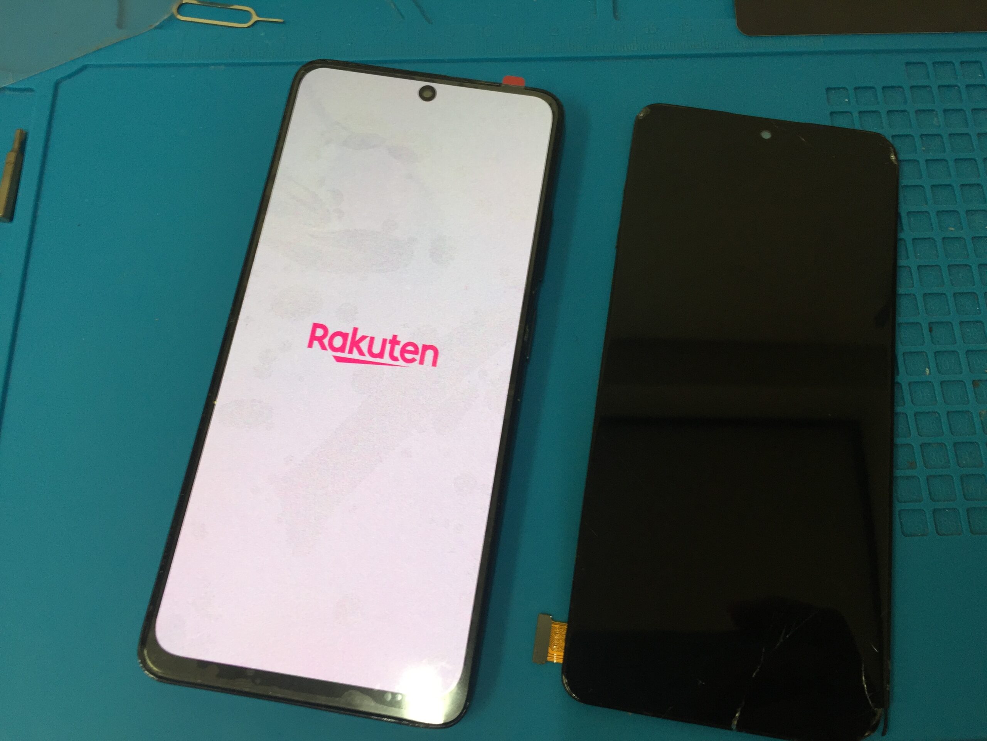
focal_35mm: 29
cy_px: 370
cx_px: 494
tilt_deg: -74.3
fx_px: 827
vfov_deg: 48.2
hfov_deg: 61.7
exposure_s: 1/50
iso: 40
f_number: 2.2
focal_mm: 4.15
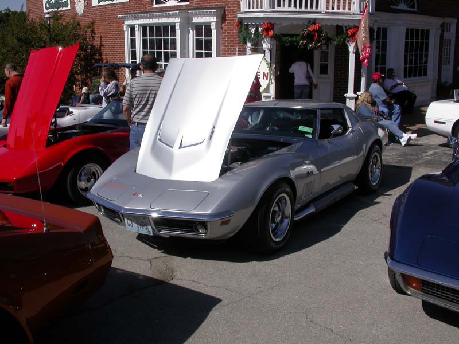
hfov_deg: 49.0
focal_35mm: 38
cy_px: 172
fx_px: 504
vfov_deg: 37.7
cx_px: 230
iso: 100
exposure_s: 1/673
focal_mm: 7.85
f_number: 7.5
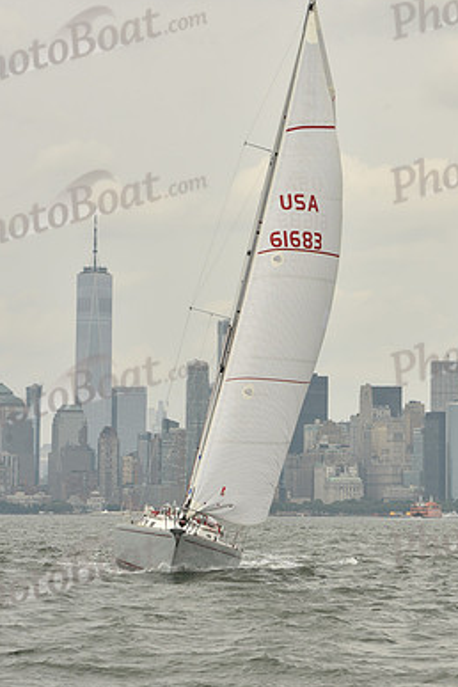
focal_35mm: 147
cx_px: 299
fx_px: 2805
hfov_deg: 9.3
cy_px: 275
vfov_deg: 14.0
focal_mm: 98
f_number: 10
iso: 250
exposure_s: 1/640
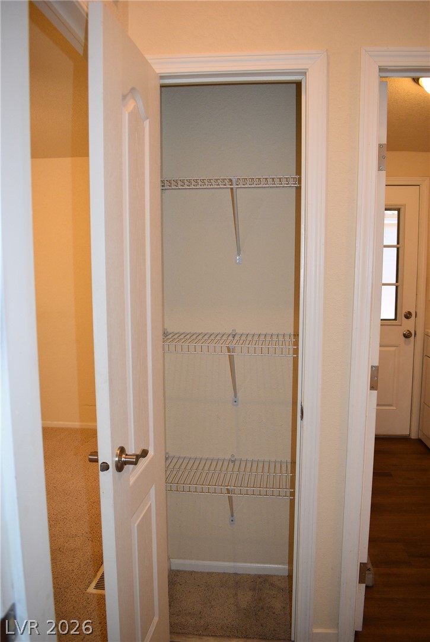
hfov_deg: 48.0
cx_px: 215
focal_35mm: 27
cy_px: 321
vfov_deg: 67.3
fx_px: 483
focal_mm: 18
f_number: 4.5
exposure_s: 1/80
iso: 800
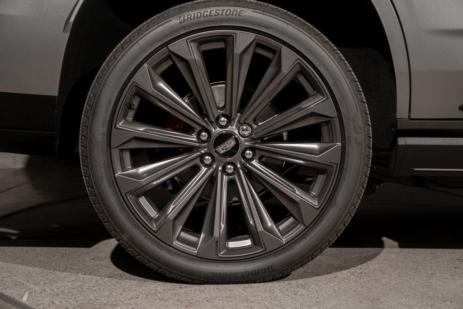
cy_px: 154
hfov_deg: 31.0
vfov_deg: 20.9
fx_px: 836
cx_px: 232
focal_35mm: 65
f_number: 5
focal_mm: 65
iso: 250
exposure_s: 1/50
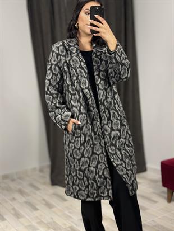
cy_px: 116
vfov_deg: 39.6
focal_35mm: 48
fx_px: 322
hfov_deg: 30.3
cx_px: 87
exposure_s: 1/50
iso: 80
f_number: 1.78
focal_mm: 6.86
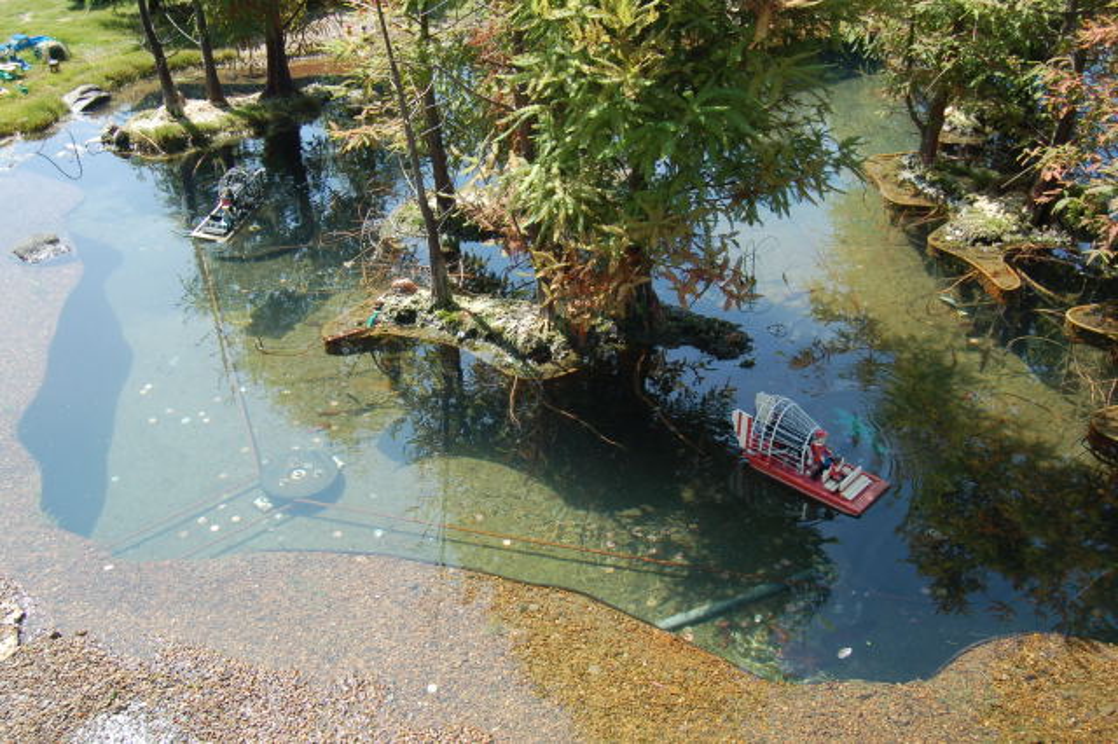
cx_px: 559
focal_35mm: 34
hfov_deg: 55.1
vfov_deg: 38.3
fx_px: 1071
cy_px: 372
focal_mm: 23
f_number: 5.6
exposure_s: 1/125
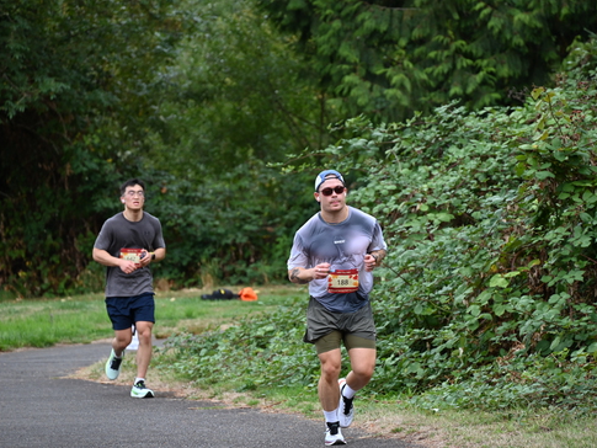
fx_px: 3761
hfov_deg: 9.1
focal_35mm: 218
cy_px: 225
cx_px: 337
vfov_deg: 6.8
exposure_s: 1/250
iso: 500
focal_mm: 200
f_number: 6.3
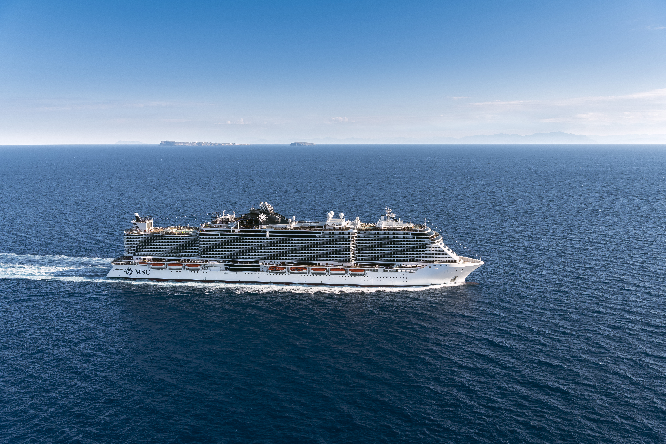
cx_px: 333
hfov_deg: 58.7
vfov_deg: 41.1
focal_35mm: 32
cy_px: 222
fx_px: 592
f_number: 8
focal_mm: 32
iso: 1000
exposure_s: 1/1600
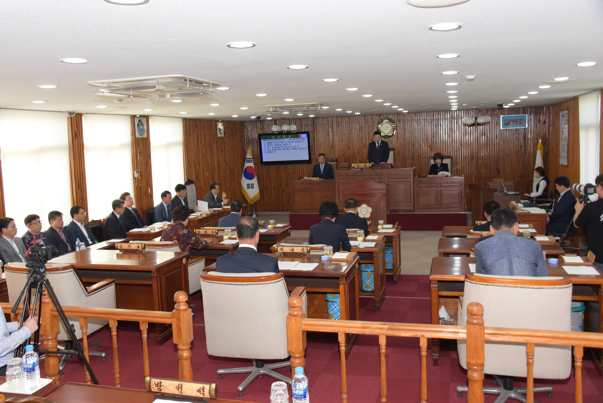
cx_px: 302
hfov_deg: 55.8
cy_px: 202
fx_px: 570
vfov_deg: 38.9
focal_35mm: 34
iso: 2500
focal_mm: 34
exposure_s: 1/200
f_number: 8
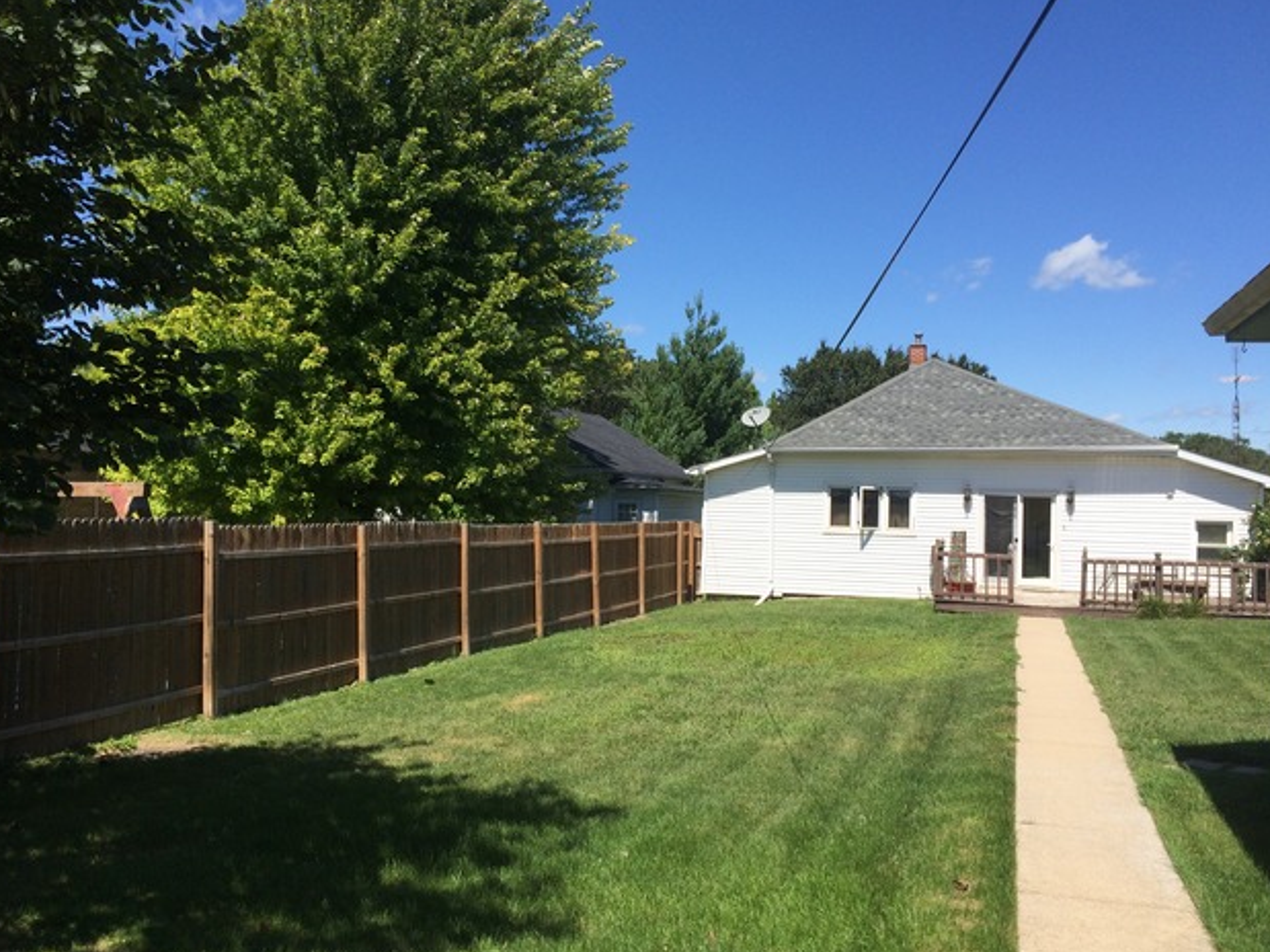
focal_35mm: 30
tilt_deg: +2.5
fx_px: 1100
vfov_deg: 46.8
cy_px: 472
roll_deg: -2.6
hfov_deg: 60.0
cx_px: 632
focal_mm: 4.15
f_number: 2.2
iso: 32
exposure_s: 1/2053
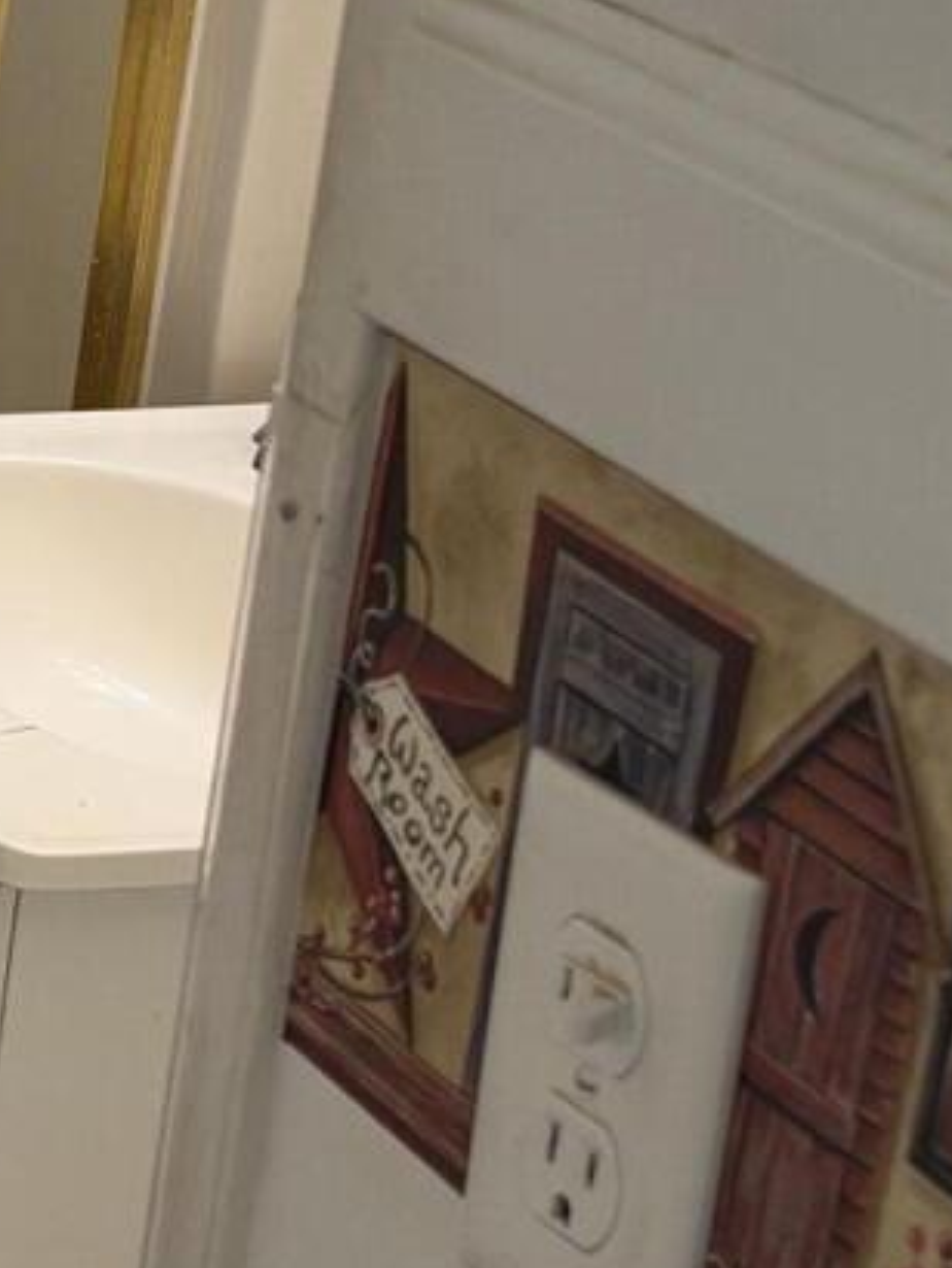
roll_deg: -1.4
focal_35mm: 117
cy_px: 486
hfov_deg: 10.9
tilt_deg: -19.9
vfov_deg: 16.8
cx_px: -1243
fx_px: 4286
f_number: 1.8
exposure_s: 1/120
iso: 320
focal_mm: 6.93
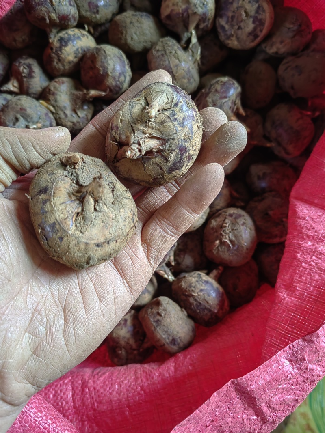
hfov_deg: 51.3
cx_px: 162
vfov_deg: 65.3
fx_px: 338
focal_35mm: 27
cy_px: 216
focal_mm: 5.52
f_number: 1.9
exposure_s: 1/100
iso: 160
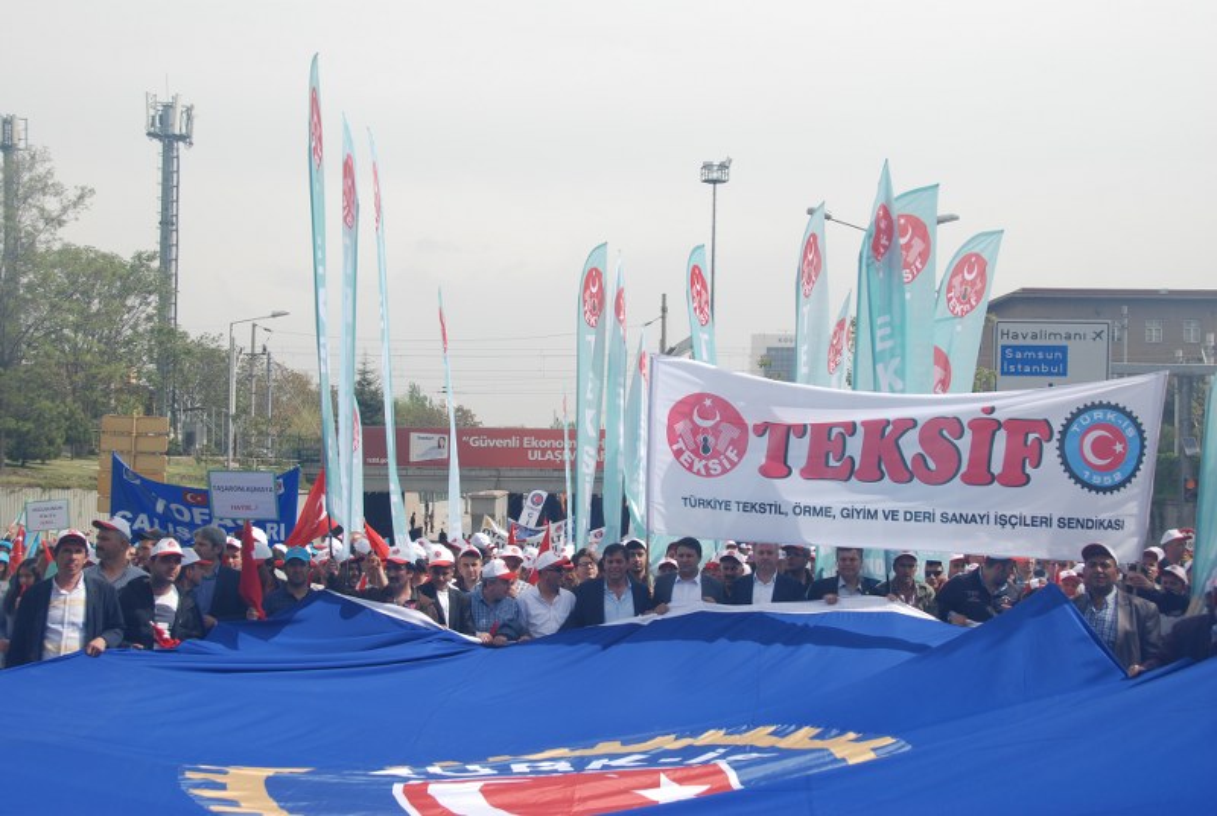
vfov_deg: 29.0
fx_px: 1574
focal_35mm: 46
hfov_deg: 42.3
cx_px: 608
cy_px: 408
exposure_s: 1/250
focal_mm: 31
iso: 100
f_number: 8
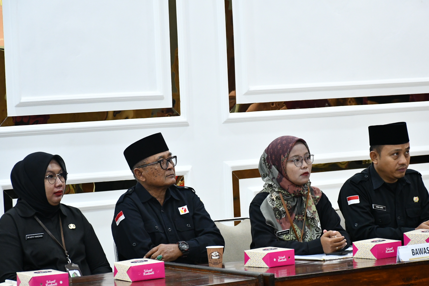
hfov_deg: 14.7
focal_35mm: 140
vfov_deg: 9.8
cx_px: 231
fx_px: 1668
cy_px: 153
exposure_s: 1/60
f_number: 5.6
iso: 3200
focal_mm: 85
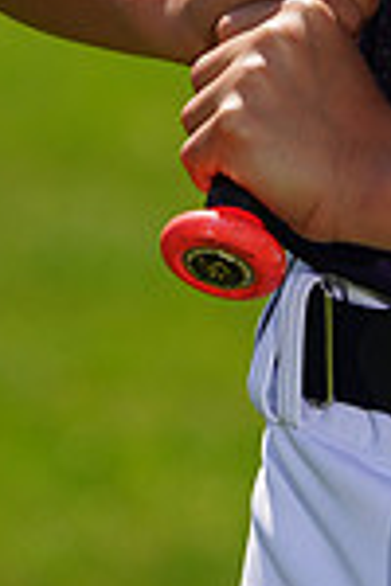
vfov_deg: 2.1
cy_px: -477
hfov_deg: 1.4
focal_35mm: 987
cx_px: 647
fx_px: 16079
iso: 100
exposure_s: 1/250
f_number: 8
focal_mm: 256
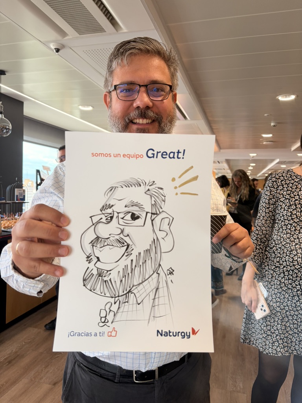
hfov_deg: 53.1
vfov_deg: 67.3
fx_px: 302
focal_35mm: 26
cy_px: 202
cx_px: 151
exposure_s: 1/82
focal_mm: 5.96
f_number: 1.6
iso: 64
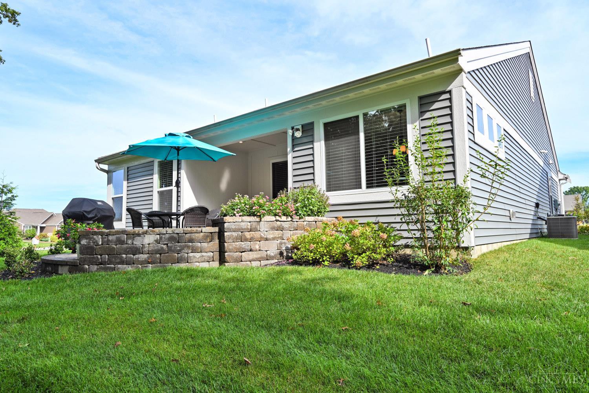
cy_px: 196
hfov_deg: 78.6
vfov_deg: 57.2
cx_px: 294
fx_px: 360
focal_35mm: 22
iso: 100
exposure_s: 1/250
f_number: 5.6
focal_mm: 22
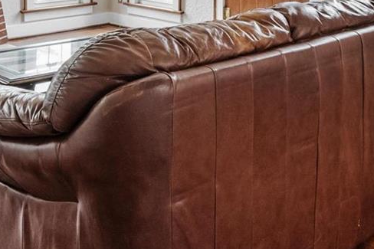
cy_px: -74
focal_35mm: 59
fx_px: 613
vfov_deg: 20.9
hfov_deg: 33.9
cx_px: 156
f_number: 10
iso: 400
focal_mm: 9
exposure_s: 1/5
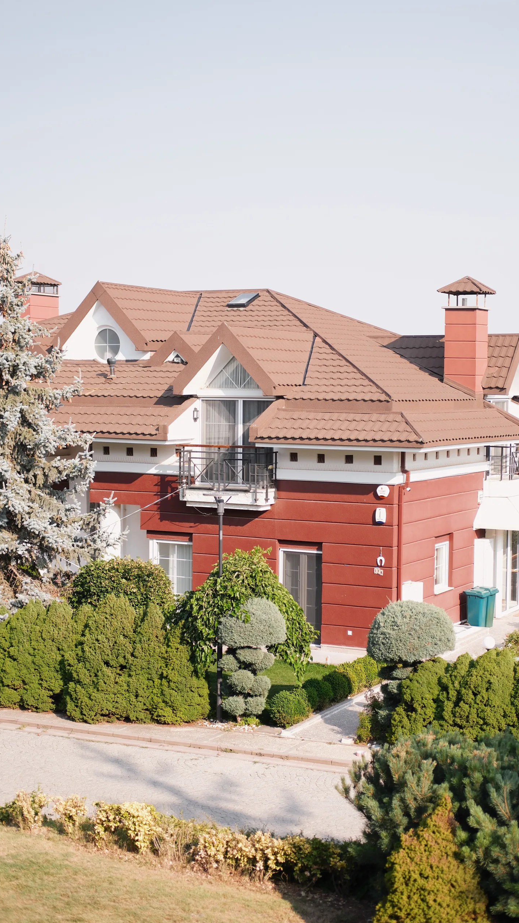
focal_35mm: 56
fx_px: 1370
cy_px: 464
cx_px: 297
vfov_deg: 37.2
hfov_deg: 21.4
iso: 160
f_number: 2
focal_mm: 35
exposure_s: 1/2000
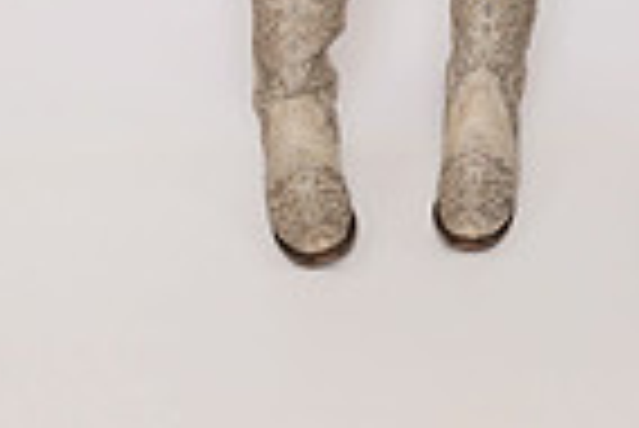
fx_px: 2026
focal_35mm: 114
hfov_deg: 17.6
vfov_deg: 10.8
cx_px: 603
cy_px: -491
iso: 640
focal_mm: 36
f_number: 8
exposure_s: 1/320
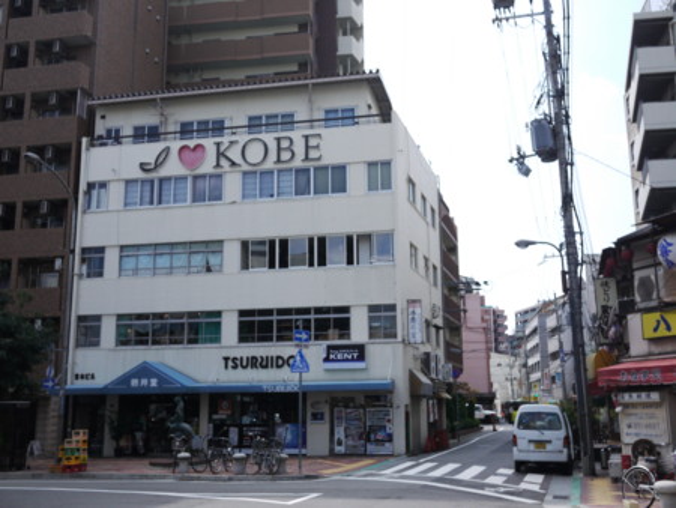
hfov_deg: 46.8
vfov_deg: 36.0
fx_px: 782
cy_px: 254
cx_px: 338
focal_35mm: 40
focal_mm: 20
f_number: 4
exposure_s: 1/3200
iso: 400
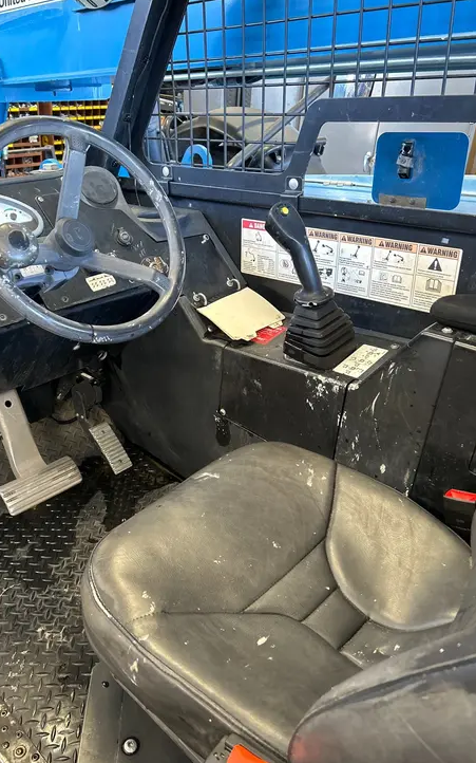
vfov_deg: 66.5
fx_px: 581
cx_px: 202
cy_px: 378
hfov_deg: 44.4
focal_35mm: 28
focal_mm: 5.7
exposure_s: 1/60
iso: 160
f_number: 1.5
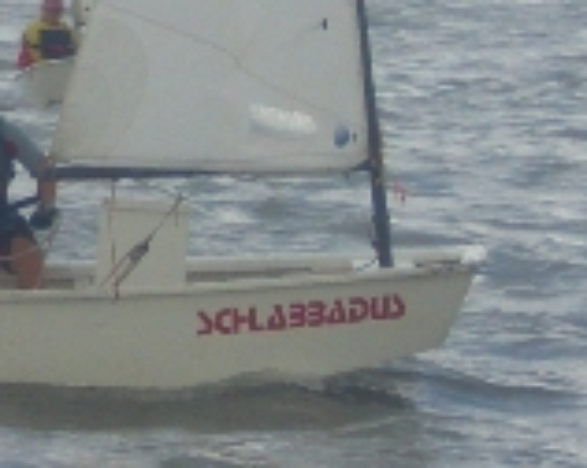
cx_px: -156
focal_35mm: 416
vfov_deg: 3.7
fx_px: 7218
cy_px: -178
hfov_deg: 4.6
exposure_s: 1/125
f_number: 7.7
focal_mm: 17.4
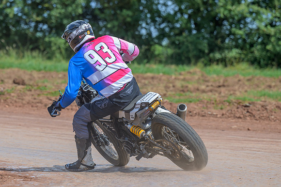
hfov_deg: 6.1
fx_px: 2620
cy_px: 98
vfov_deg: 4.1
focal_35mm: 336
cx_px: 124
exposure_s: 1/320
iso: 64
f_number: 4
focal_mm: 190
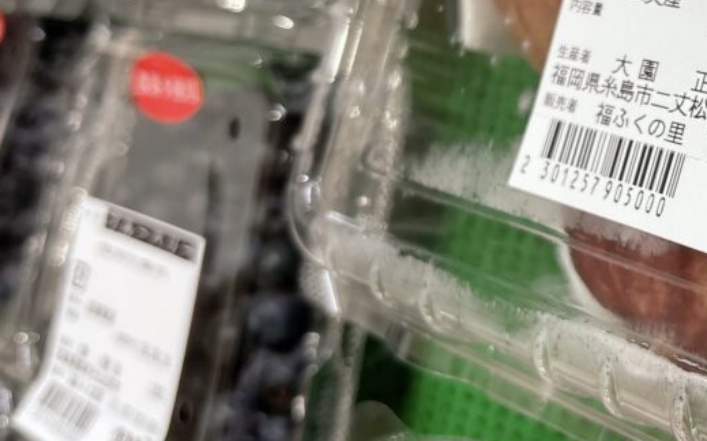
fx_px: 982
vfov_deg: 25.2
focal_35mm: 51
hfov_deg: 37.1
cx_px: 636
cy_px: 137
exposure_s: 1/120
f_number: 1.6
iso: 100
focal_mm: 5.96
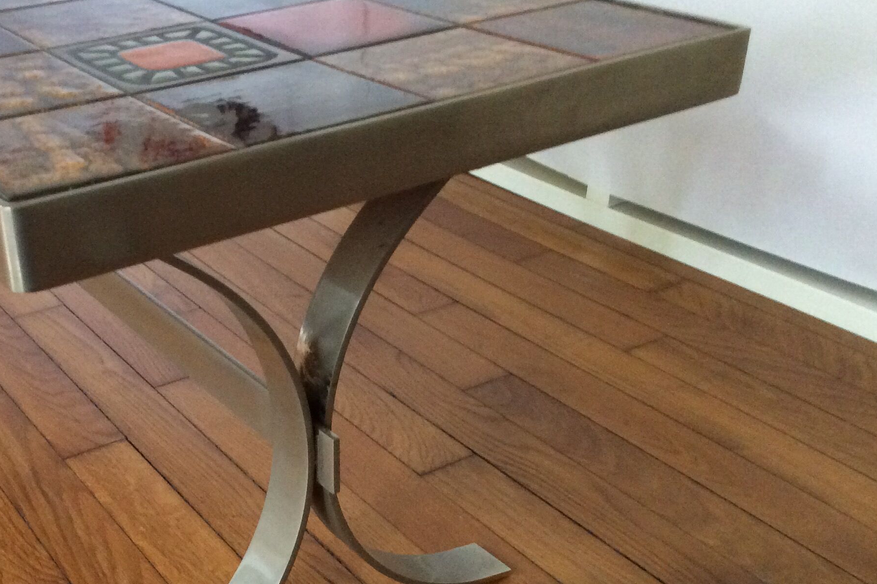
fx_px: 1169
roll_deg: +3.5
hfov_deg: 40.4
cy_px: 377
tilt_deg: -31.3
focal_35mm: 48
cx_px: 271
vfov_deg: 27.9
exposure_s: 1/20
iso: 320
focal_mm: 3.3
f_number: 2.4
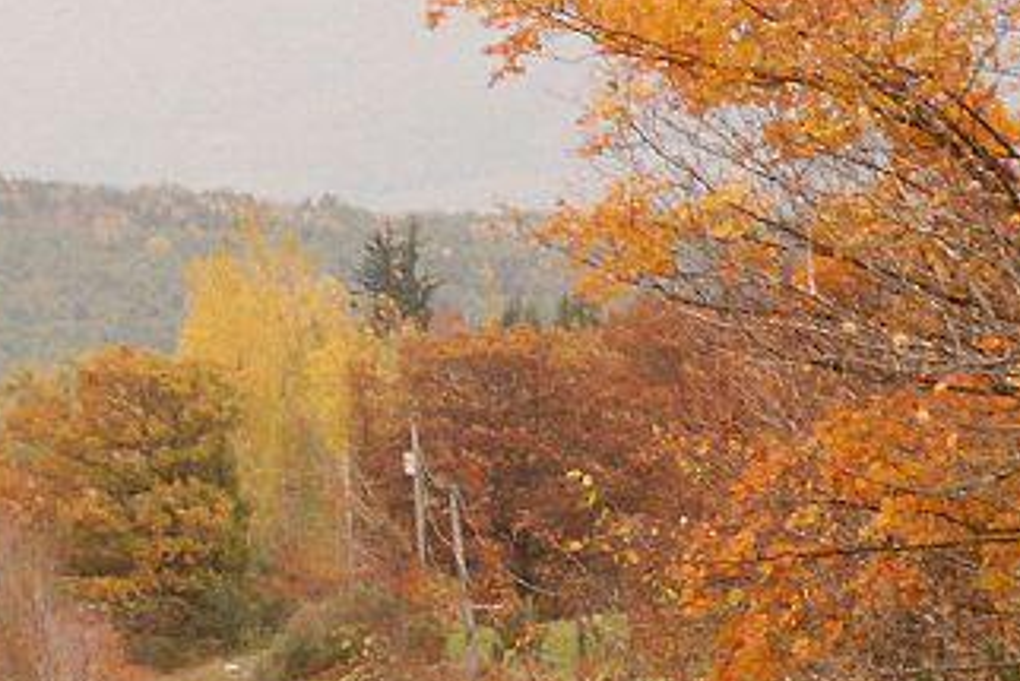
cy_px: 469
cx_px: 54
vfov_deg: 3.0
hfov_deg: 4.5
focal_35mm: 460
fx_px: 13039
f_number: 8
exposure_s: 1/90
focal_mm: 28.23
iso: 100
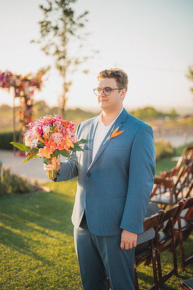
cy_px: 145
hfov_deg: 27.0
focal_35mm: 50
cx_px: 96
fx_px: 402
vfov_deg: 39.6
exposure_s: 1/2500
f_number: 1.2
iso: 200
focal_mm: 50
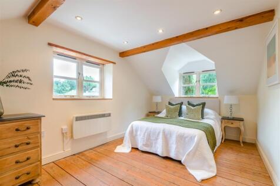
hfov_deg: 96.8
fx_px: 124
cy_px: 93
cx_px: 140
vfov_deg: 73.7
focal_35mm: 16
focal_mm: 16
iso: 200
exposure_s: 1/25
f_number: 8
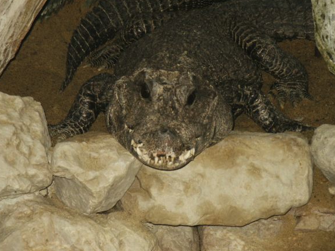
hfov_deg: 13.7
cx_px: 170
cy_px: 123
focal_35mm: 144
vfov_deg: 10.3
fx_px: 1393
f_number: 3.6
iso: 200
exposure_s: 1/125
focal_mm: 28.22
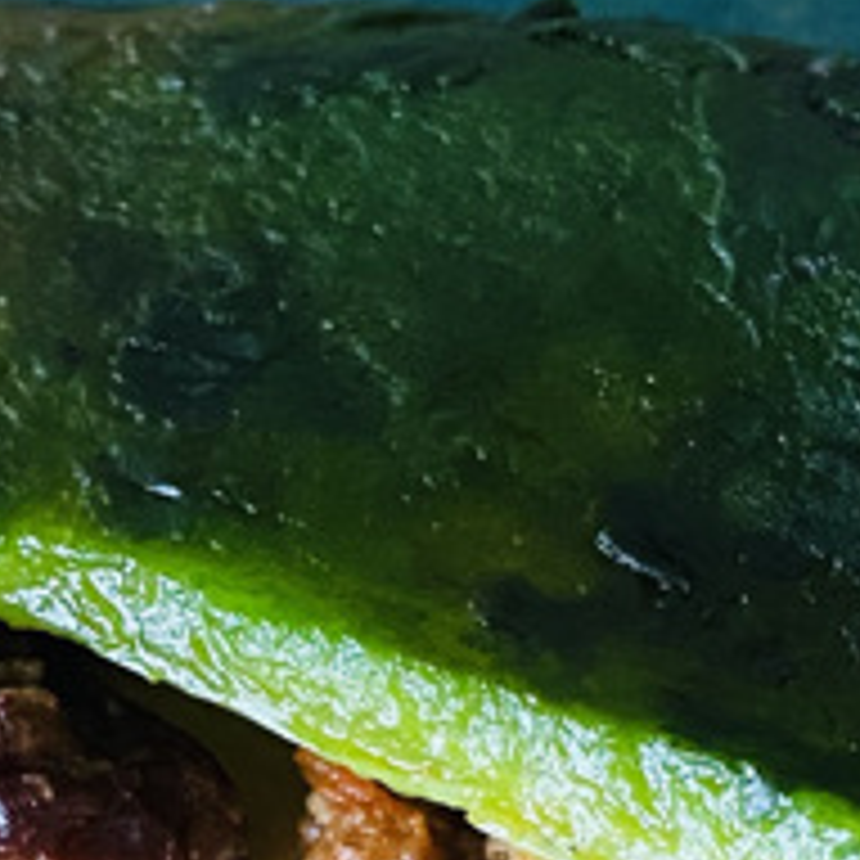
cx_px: 324
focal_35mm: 123
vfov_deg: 13.8
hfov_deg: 14.2
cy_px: 1045
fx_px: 3457
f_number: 1.8
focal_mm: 4.25
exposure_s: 1/60
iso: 400
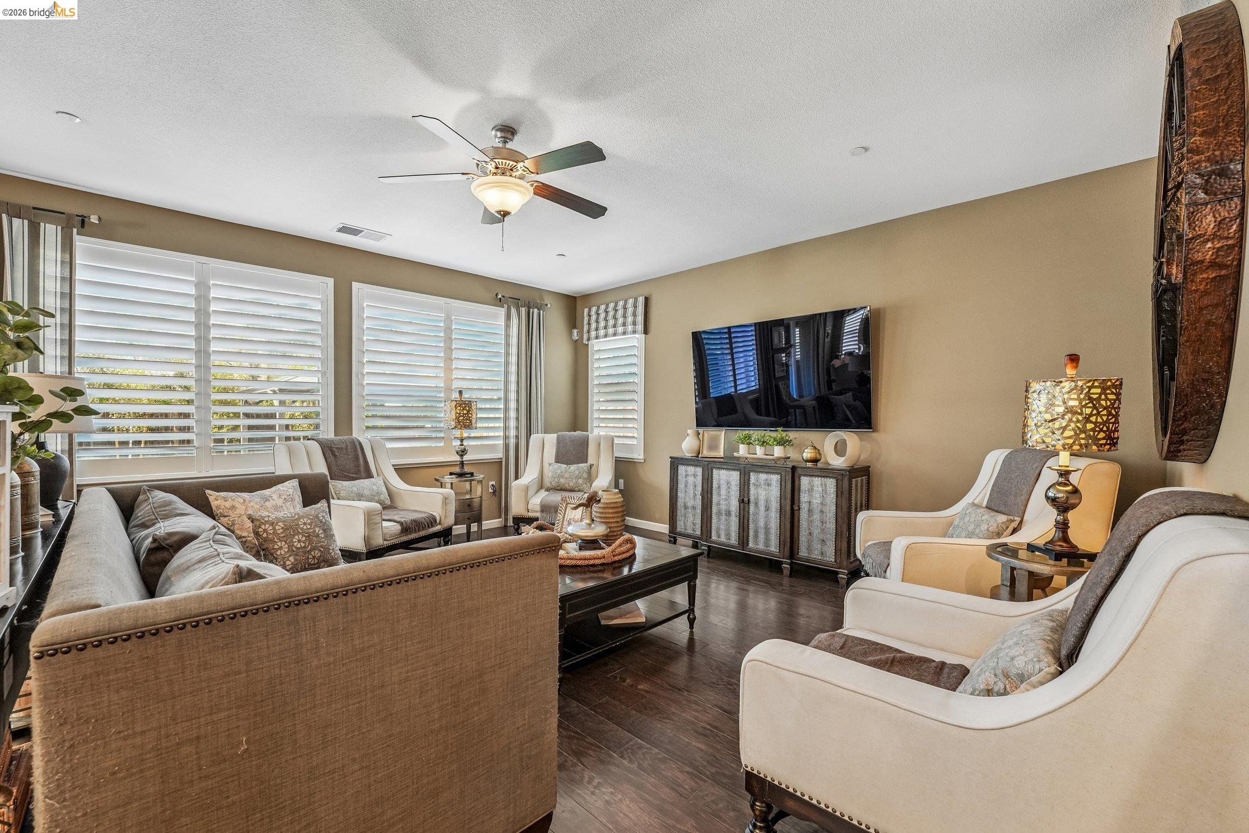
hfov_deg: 104.3
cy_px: 416
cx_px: 624
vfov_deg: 81.2
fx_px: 486
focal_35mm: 14
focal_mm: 14
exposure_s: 1/15
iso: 500
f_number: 8
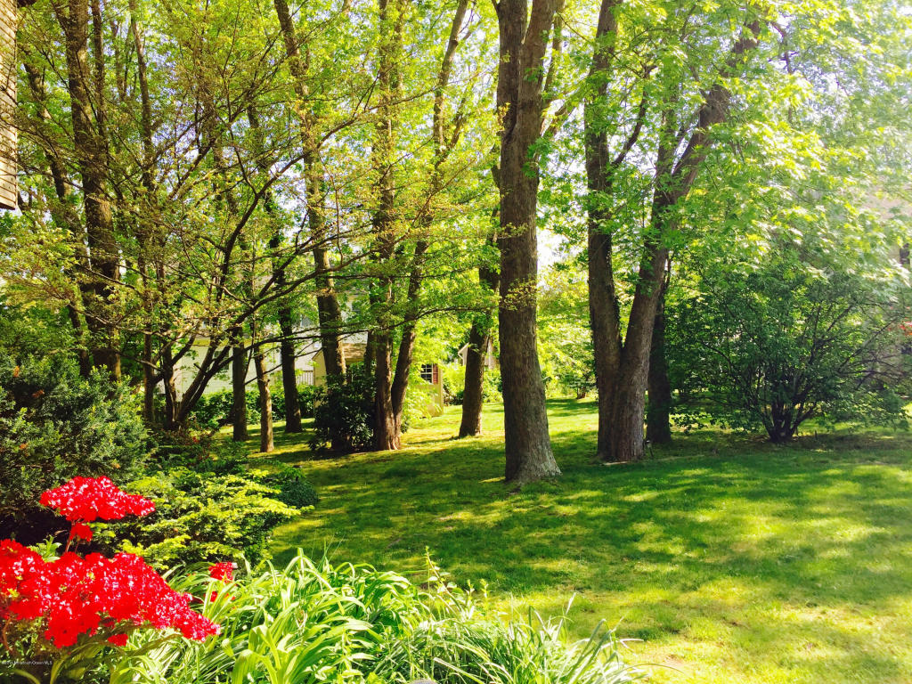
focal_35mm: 29
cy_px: 342
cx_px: 456
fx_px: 764
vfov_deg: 48.2
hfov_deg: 61.7
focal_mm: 4.15
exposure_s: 1/527
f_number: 2.2
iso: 32
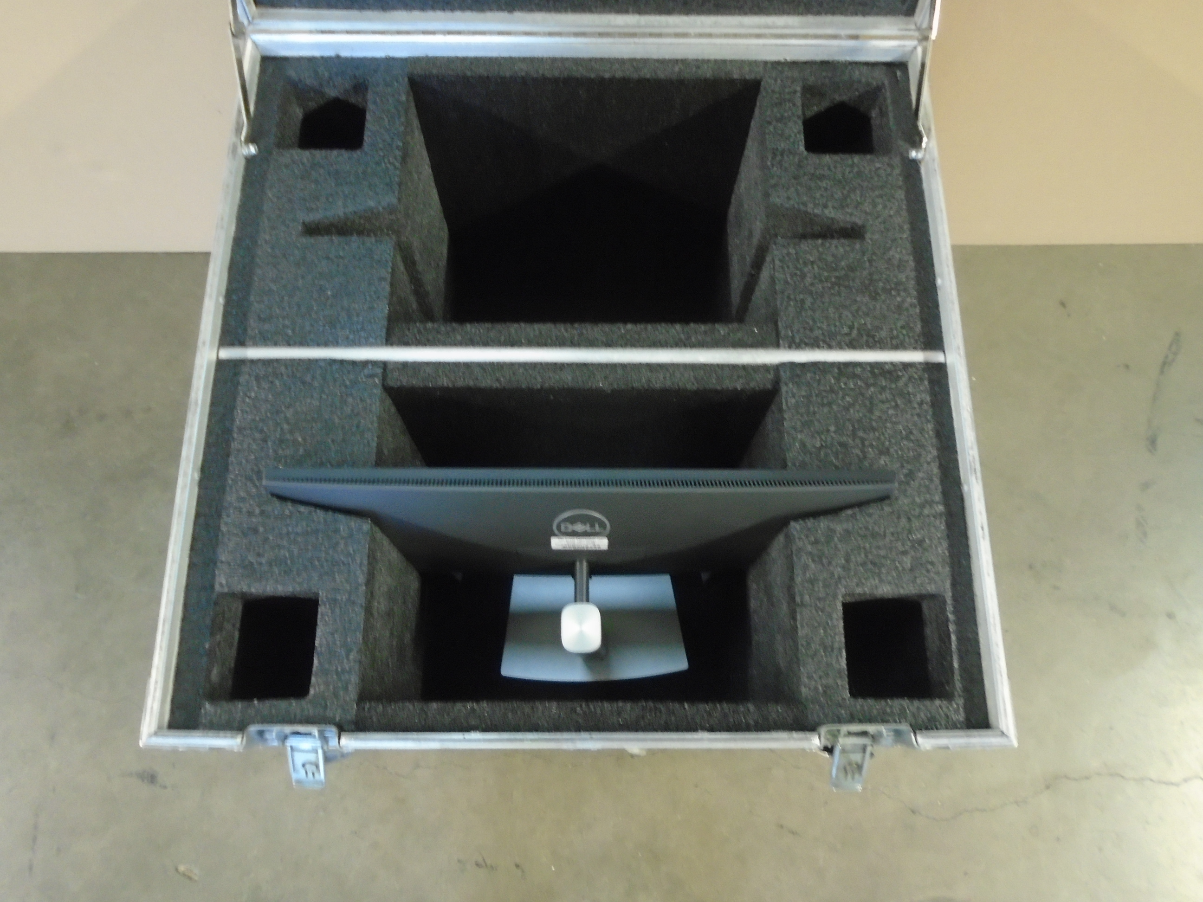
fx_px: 904
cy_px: 451
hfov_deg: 67.3
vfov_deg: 53.1
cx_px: 602
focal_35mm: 26
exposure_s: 1/5
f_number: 3.2
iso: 400
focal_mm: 4.6
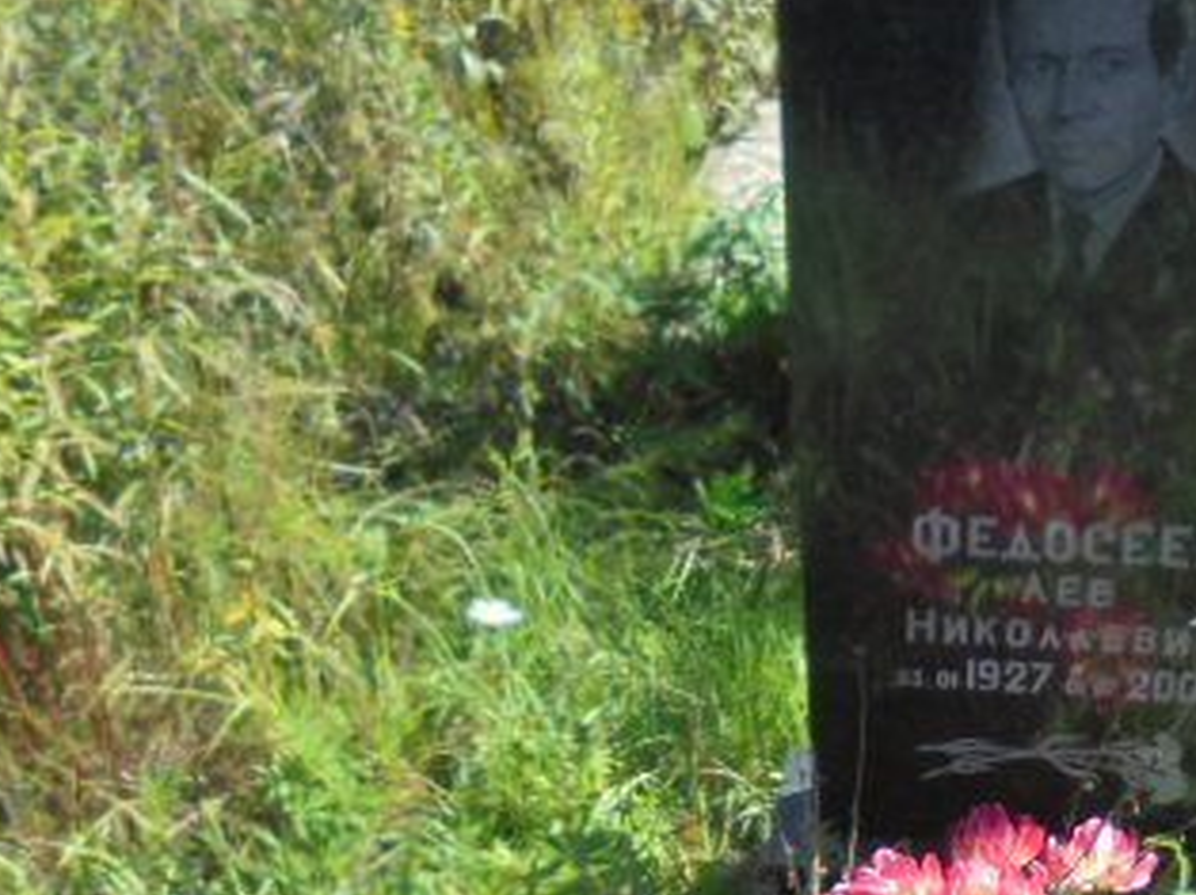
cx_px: 975
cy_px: 781
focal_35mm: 53
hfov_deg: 34.9
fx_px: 1830
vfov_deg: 26.7
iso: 100
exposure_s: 1/400
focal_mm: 4.6
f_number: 3.5
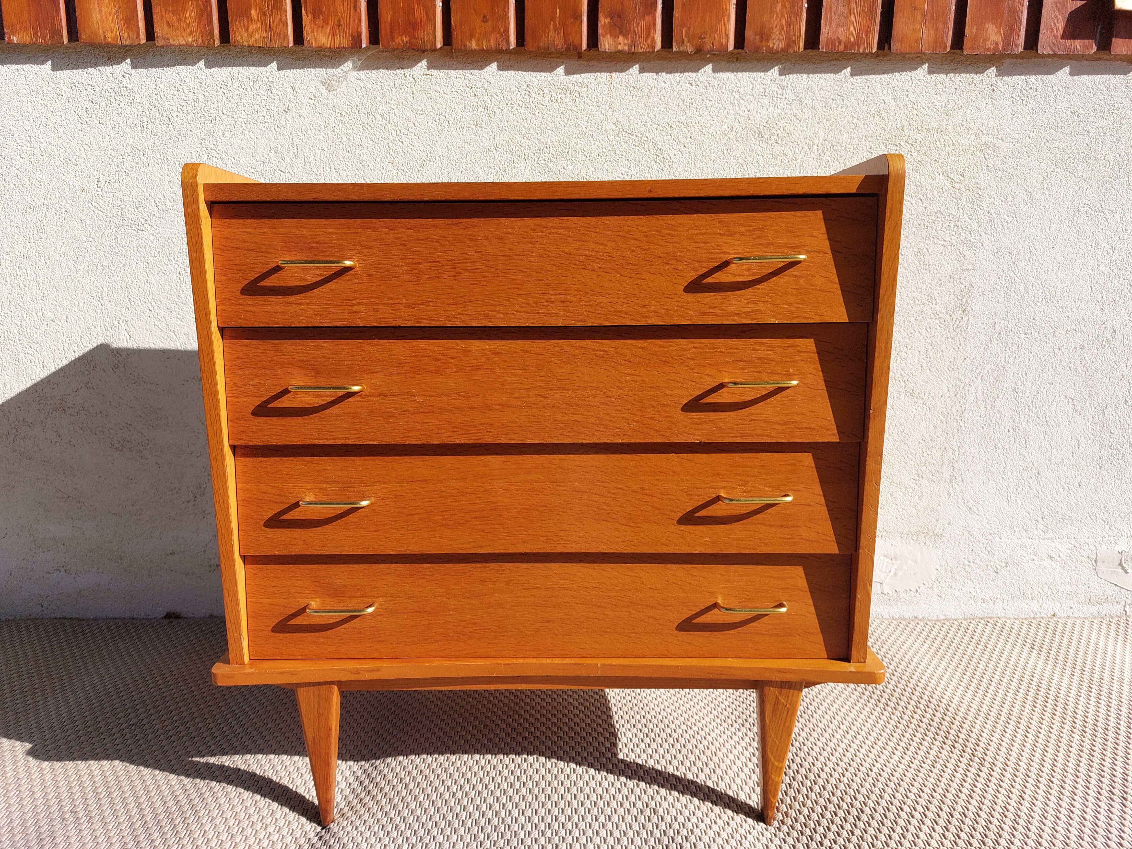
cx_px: 566
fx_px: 818
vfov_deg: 54.9
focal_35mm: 25
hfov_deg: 69.4
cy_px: 424
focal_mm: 5.23
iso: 25
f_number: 1.8
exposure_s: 1/833
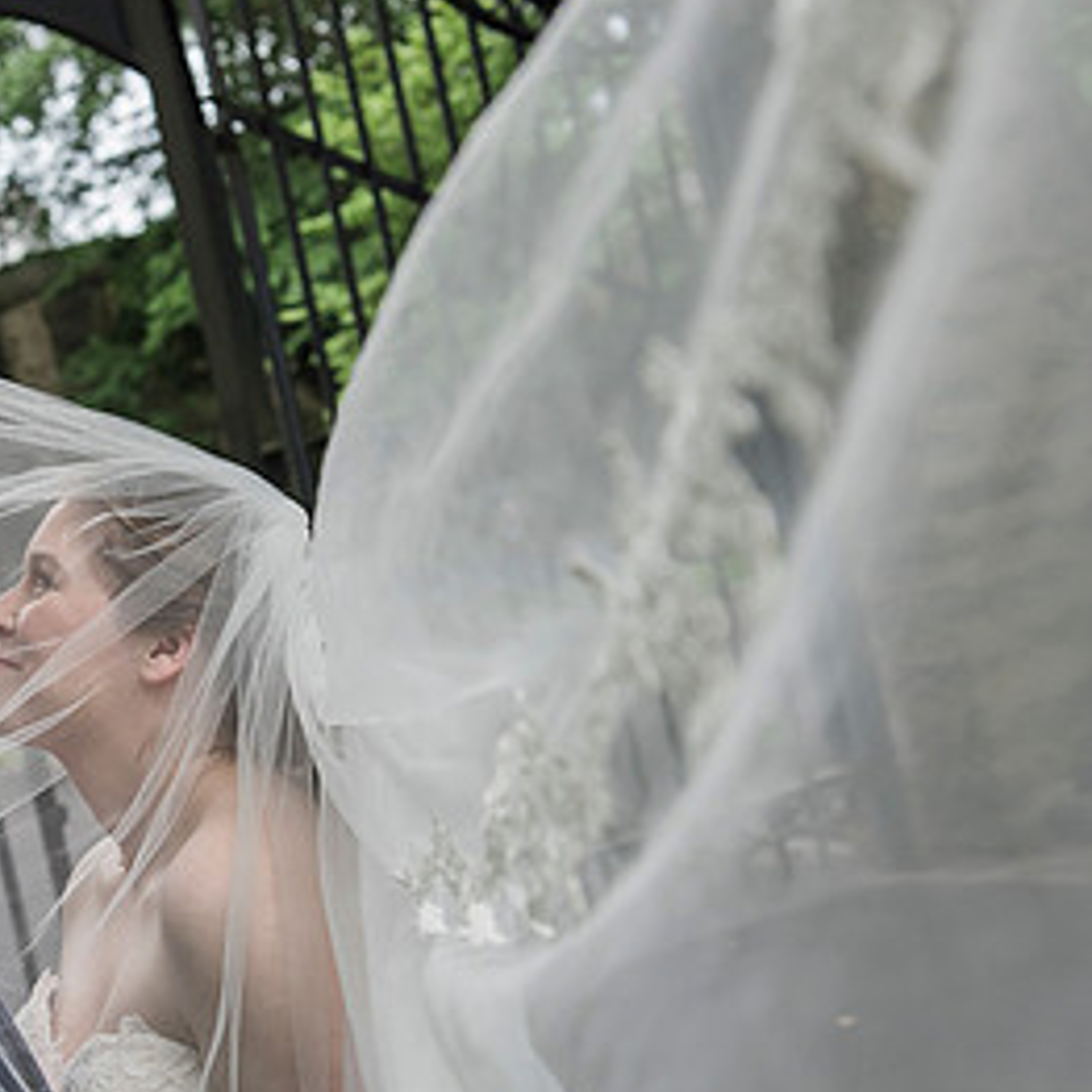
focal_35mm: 79
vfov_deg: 21.9
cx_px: 271
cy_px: 548
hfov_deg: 21.7
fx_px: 2820
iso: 800
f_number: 4
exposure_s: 1/640
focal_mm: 42
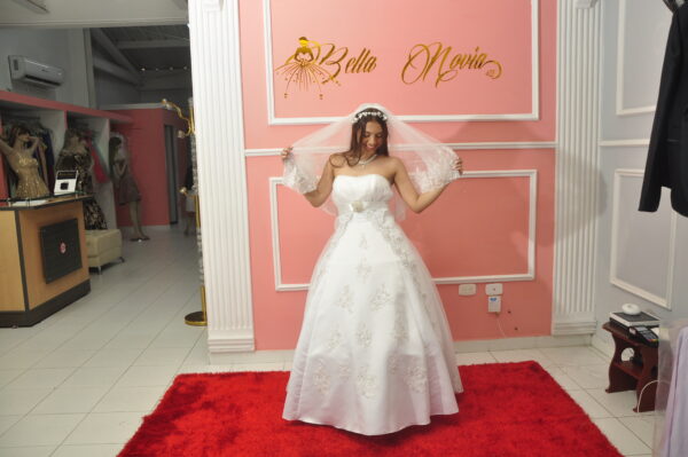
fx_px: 1146
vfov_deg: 22.6
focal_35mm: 60
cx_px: 344
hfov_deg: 33.4
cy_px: 228
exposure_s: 1/125
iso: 400
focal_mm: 40
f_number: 5
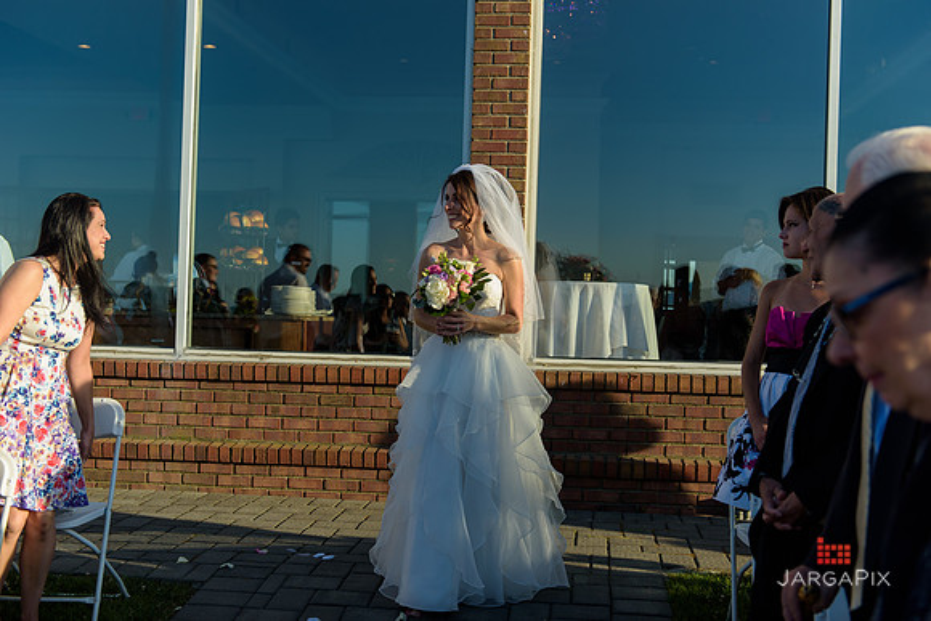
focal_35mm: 45
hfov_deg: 43.6
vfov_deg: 29.9
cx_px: 466
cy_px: 310
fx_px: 1164
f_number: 3.2
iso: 200
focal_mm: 45
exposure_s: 1/1600
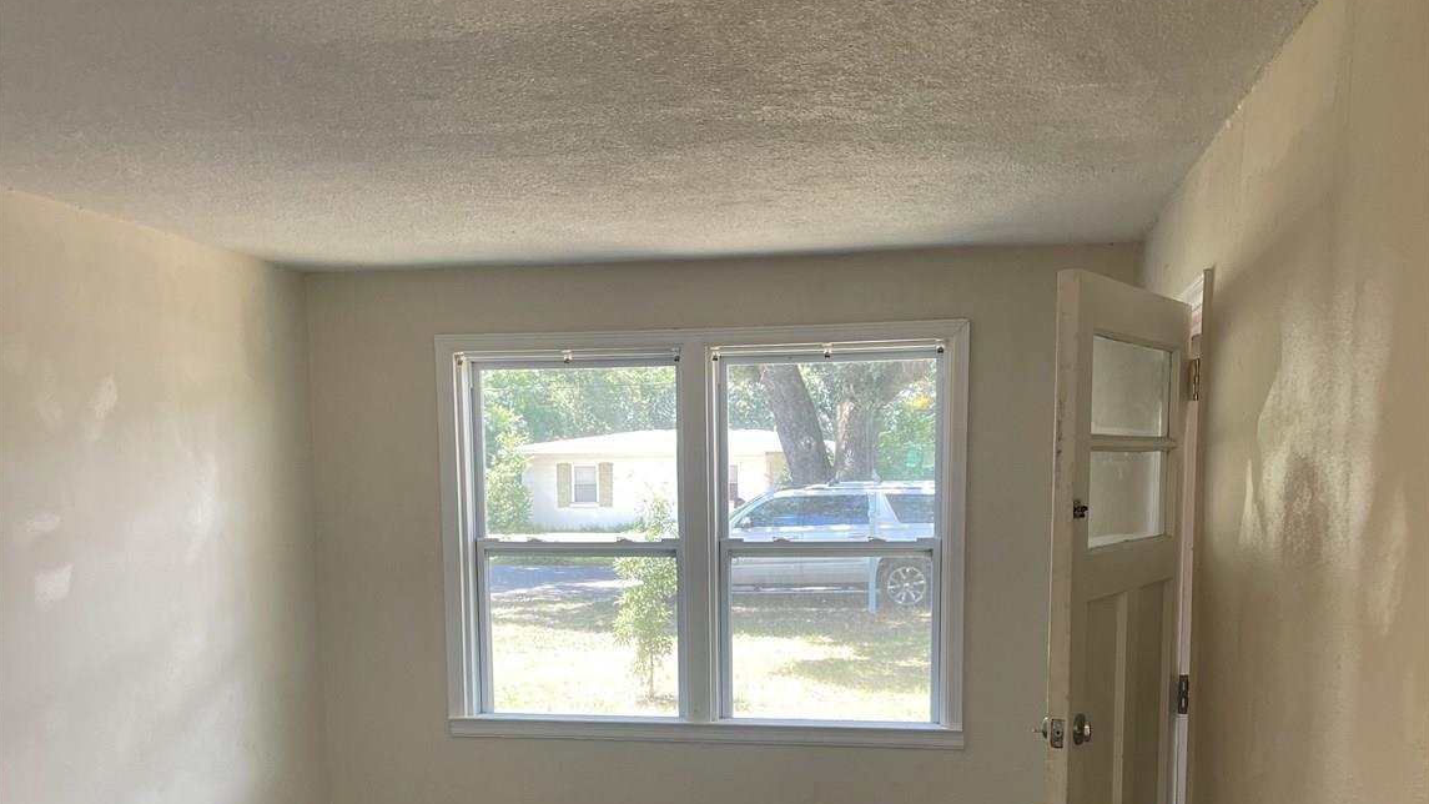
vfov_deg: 30.2
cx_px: 714
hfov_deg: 52.8
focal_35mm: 38
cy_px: 682
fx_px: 1440
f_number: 1.6
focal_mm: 5.1
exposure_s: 1/120
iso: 125
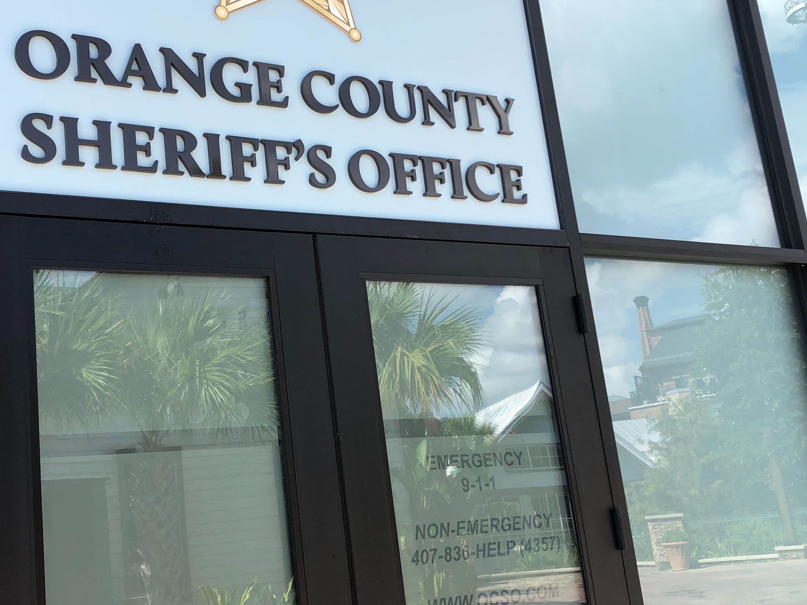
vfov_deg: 32.9
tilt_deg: +12.1
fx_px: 1026
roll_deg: +6.0
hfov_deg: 42.5
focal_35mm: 44
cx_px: 292
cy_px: 300
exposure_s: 1/615
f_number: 1.8
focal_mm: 3.99
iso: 20
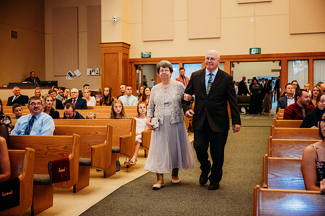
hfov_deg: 42.8
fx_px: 415
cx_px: 162
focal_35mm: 46
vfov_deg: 29.2
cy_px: 108
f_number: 2.8
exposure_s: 1/250
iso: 2000
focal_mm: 46
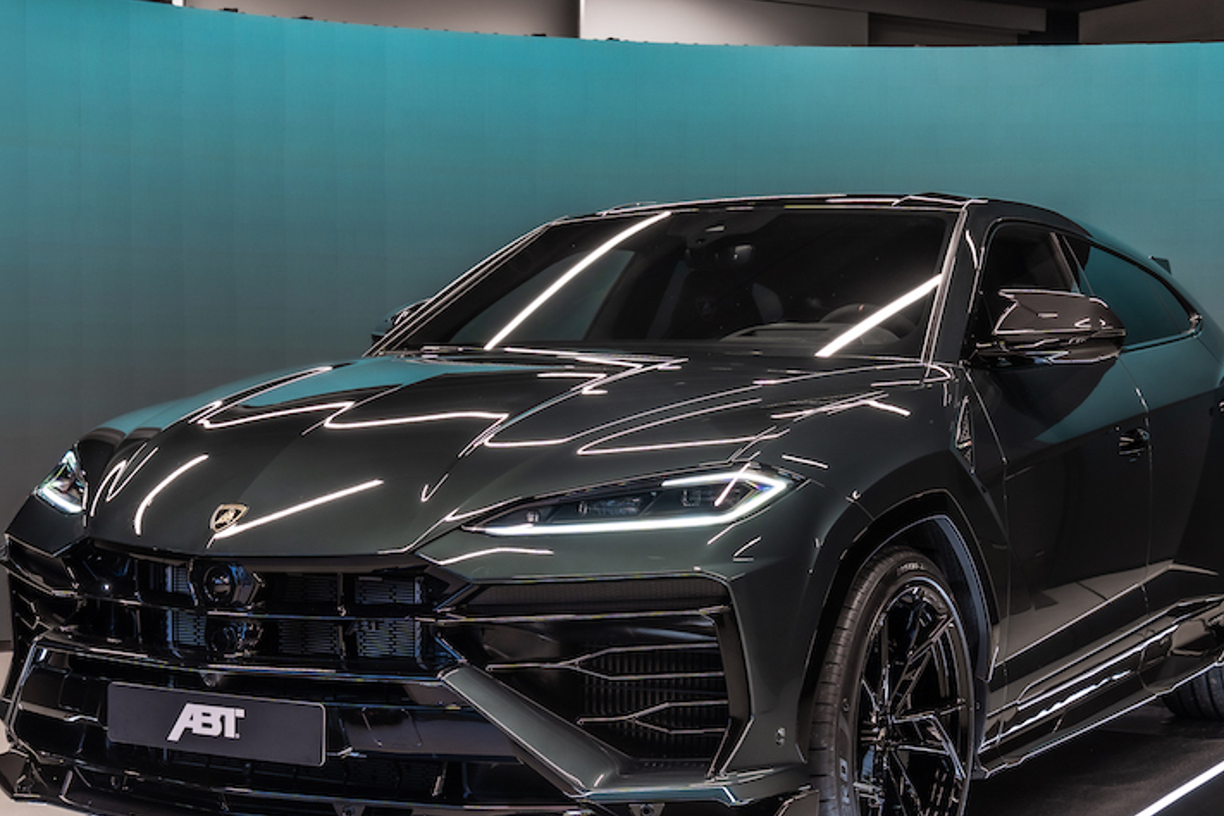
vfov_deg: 21.3
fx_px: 2166
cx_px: 608
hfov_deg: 31.6
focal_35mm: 64
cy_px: 505
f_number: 7.1
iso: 100
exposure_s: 1/2
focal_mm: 35.4
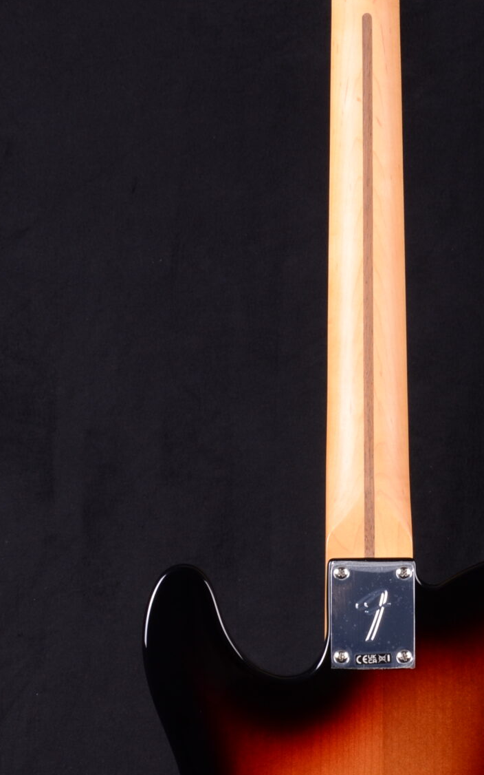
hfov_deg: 11.8
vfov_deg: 18.7
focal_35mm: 111
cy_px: 465
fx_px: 2342
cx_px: 358
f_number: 13
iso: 200
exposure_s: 1/200
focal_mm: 32
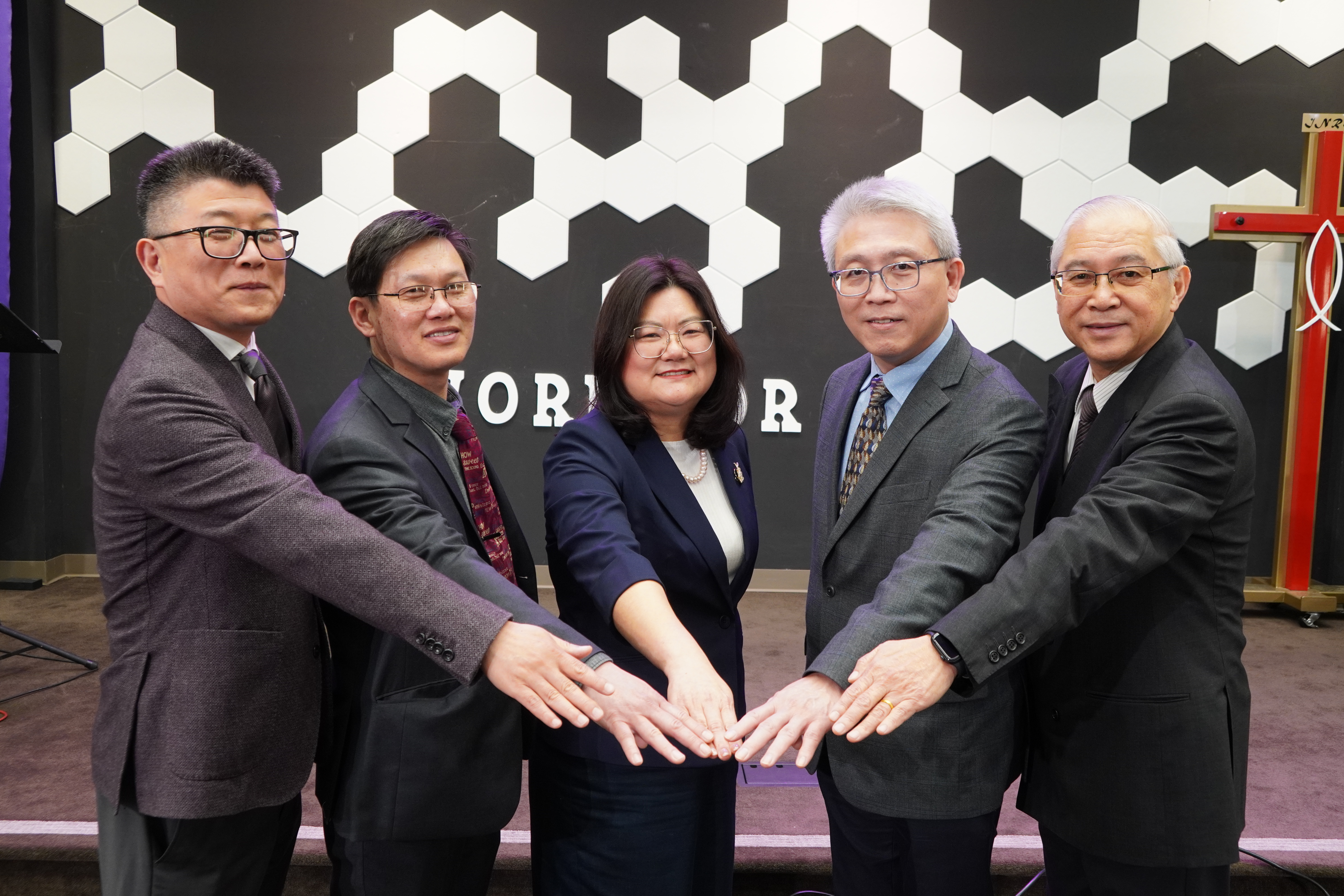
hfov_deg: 57.2
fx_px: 1232
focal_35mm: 33
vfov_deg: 40.0
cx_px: 672
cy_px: 448
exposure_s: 1/50
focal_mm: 22
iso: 1000
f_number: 5.6
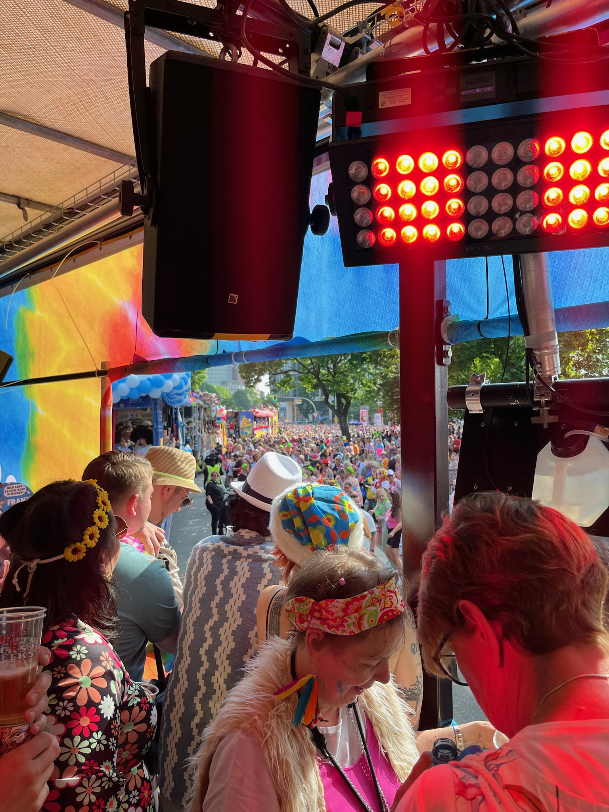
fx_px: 610
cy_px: 406
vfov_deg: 67.3
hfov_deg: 53.1
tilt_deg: -0.4
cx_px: 304
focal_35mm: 26
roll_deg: +0.6
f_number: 1.6
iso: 50
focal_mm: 5.1
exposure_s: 1/566
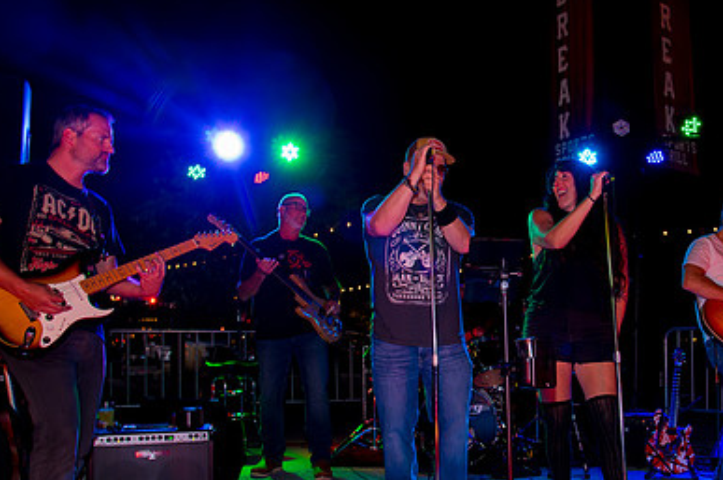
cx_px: 514
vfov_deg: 36.4
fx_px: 722
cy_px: 319
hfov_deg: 51.6
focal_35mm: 36
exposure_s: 1/80
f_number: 5
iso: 3200
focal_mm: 24
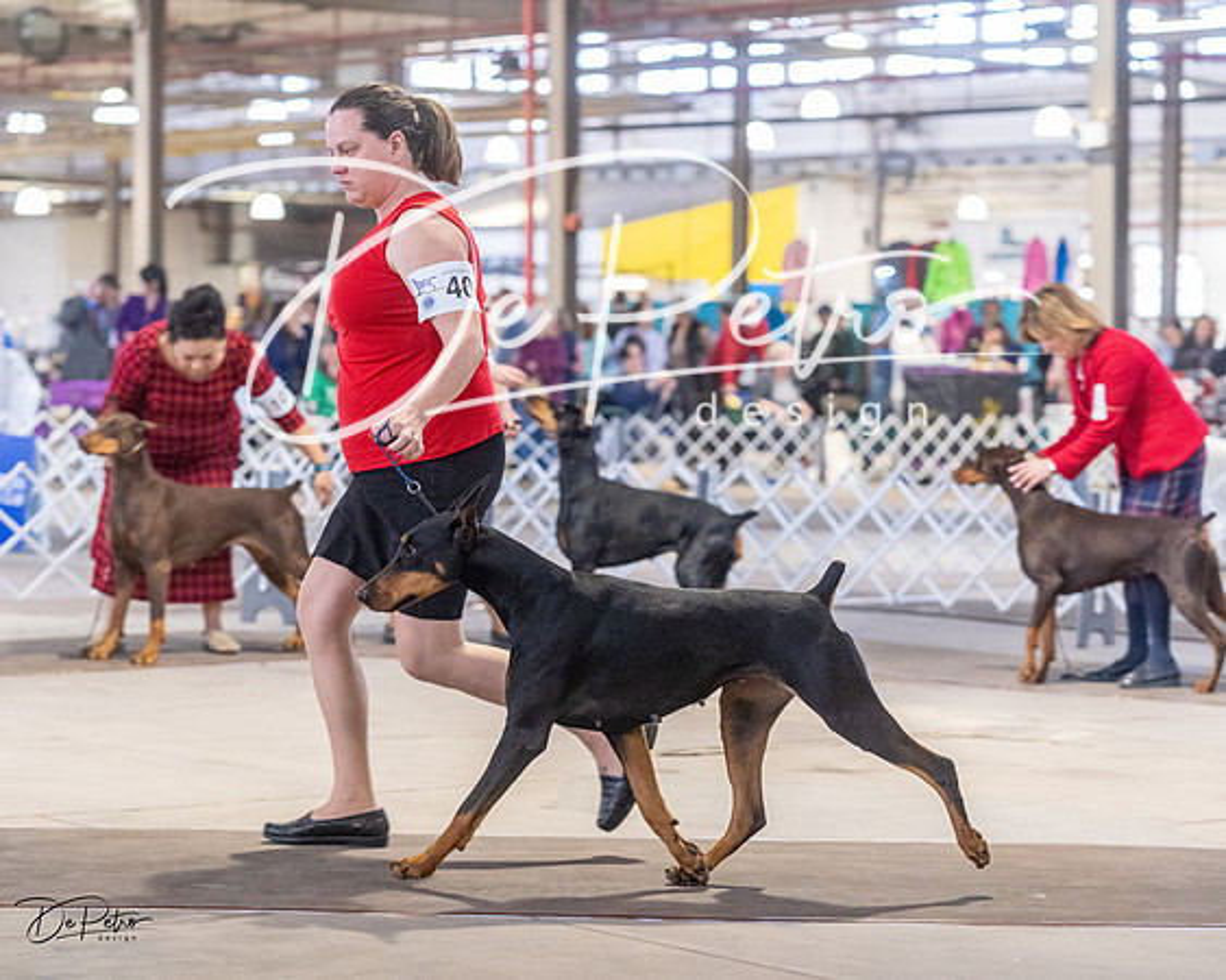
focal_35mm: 102
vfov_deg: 15.0
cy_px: 490
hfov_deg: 18.7
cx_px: 613
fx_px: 3717
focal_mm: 91
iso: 6400
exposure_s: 1/320
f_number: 3.5
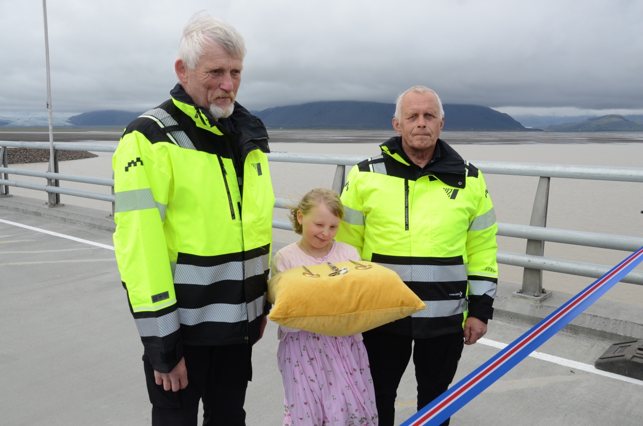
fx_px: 588
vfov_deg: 39.8
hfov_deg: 57.3
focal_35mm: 33
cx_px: 322
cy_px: 213
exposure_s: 1/500
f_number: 7.1
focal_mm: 22
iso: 200
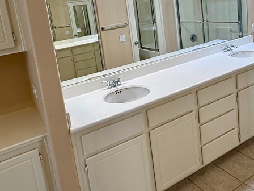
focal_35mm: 32
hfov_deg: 56.8
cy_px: 45
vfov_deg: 42.6
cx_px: 120
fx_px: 235
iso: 100
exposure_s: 1/120
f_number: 2.2
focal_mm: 2.22
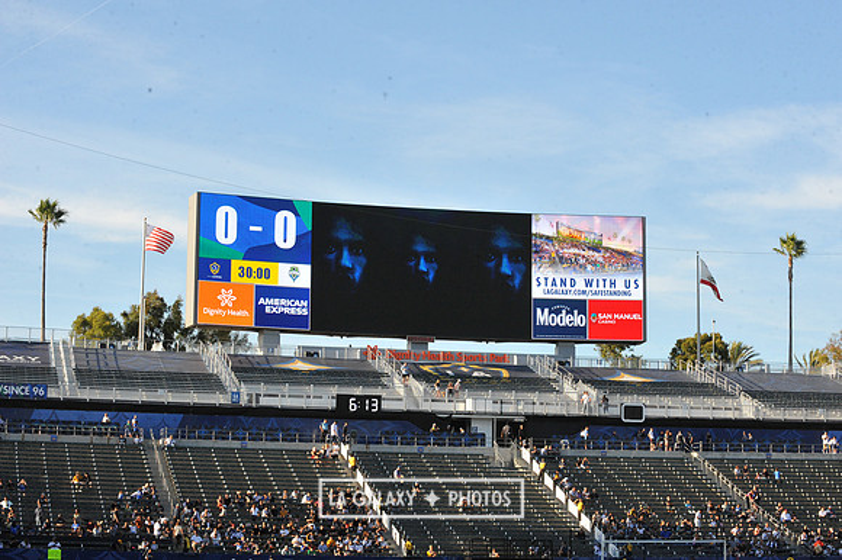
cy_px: 280
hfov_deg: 25.4
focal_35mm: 80
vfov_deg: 17.0
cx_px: 421
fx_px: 1870
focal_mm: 80
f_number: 14
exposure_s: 1/800
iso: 1600
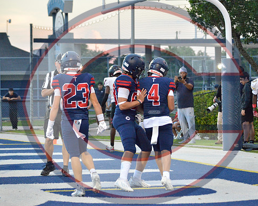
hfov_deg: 10.3
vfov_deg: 8.2
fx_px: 1435
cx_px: 135
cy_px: 103
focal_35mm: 188
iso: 4500
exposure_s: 1/500
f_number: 4.8
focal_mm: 110
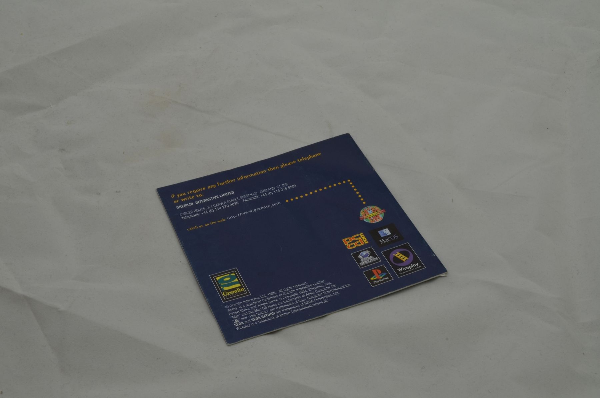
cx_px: 300
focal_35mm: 60
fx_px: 998
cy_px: 199
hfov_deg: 33.5
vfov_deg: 22.5
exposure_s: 1/2.5
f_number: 20
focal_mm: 40
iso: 100
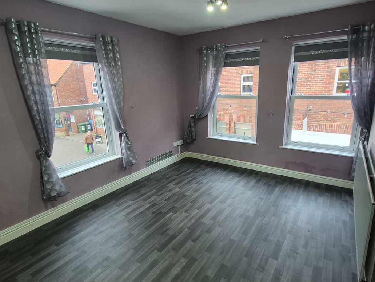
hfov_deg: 101.9
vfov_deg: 85.7
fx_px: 152
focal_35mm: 14
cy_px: 140
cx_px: 198
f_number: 2.2
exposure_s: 1/50
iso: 125
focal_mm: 1.74
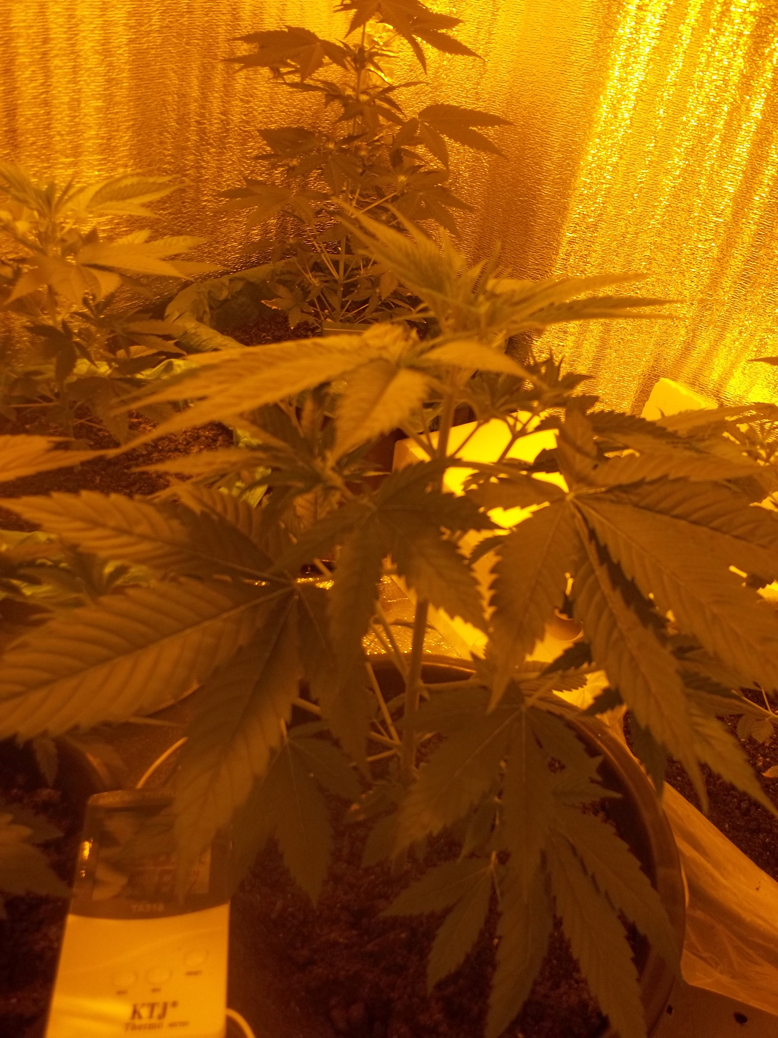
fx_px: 959
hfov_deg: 44.2
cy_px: 519
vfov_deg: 56.8
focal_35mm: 32
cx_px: 389
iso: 64
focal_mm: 5.7
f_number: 2.9
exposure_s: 1/160
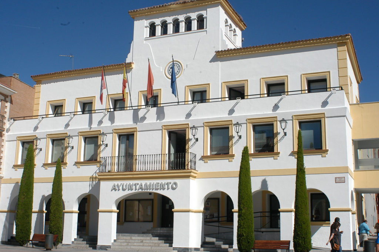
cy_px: 126
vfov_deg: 31.8
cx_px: 190
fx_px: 442
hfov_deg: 46.4
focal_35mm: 42
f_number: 13
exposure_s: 1/640
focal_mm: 28
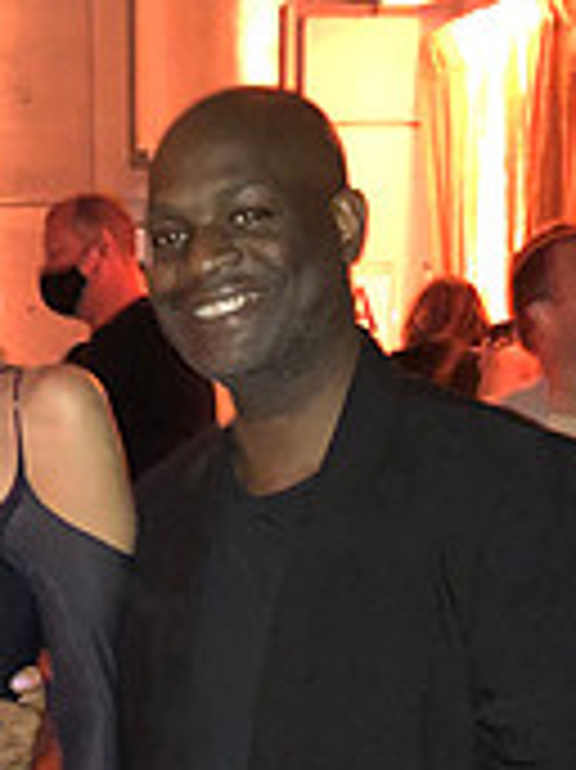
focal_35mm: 95
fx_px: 2110
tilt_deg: -11.9
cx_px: 38
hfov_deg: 15.3
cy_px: 802
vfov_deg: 19.9
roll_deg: +2.1
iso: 320
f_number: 1.8
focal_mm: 3.99
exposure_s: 1/4
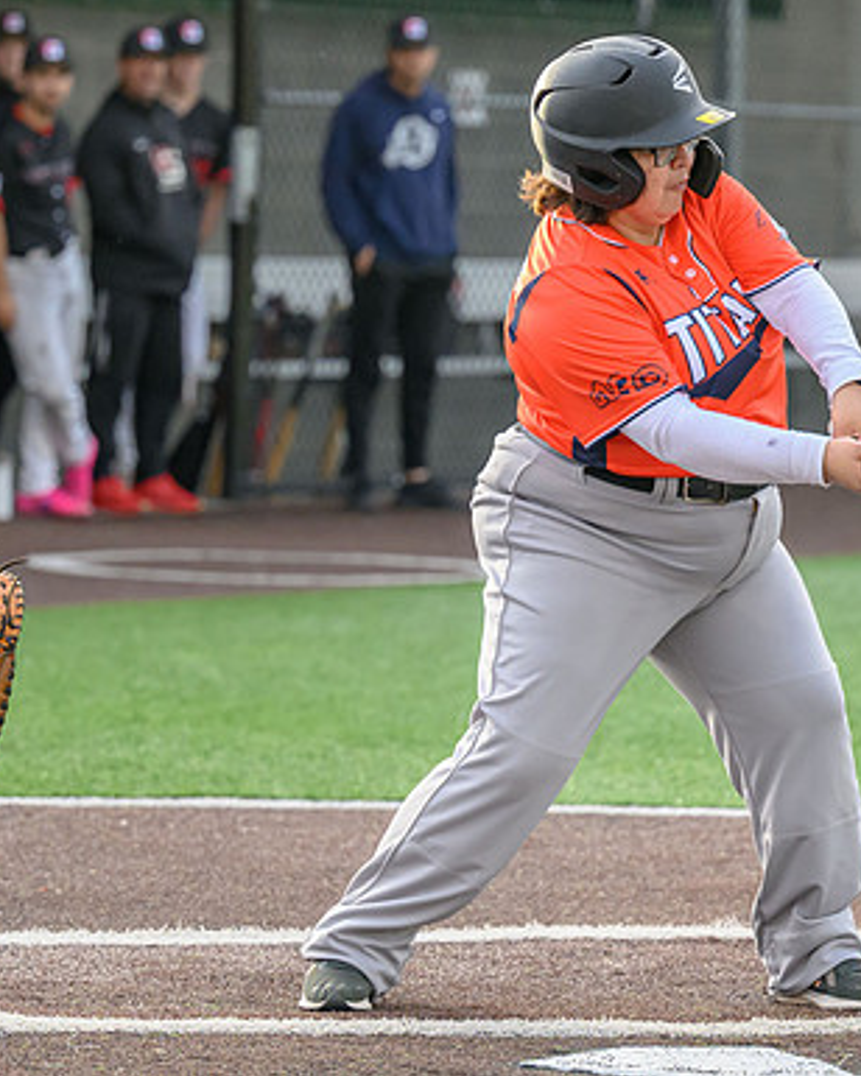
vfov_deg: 8.6
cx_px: 499
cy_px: 587
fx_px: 7167
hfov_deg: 6.9
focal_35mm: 225
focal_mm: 96
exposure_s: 1/2000
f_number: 2.8
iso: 1800
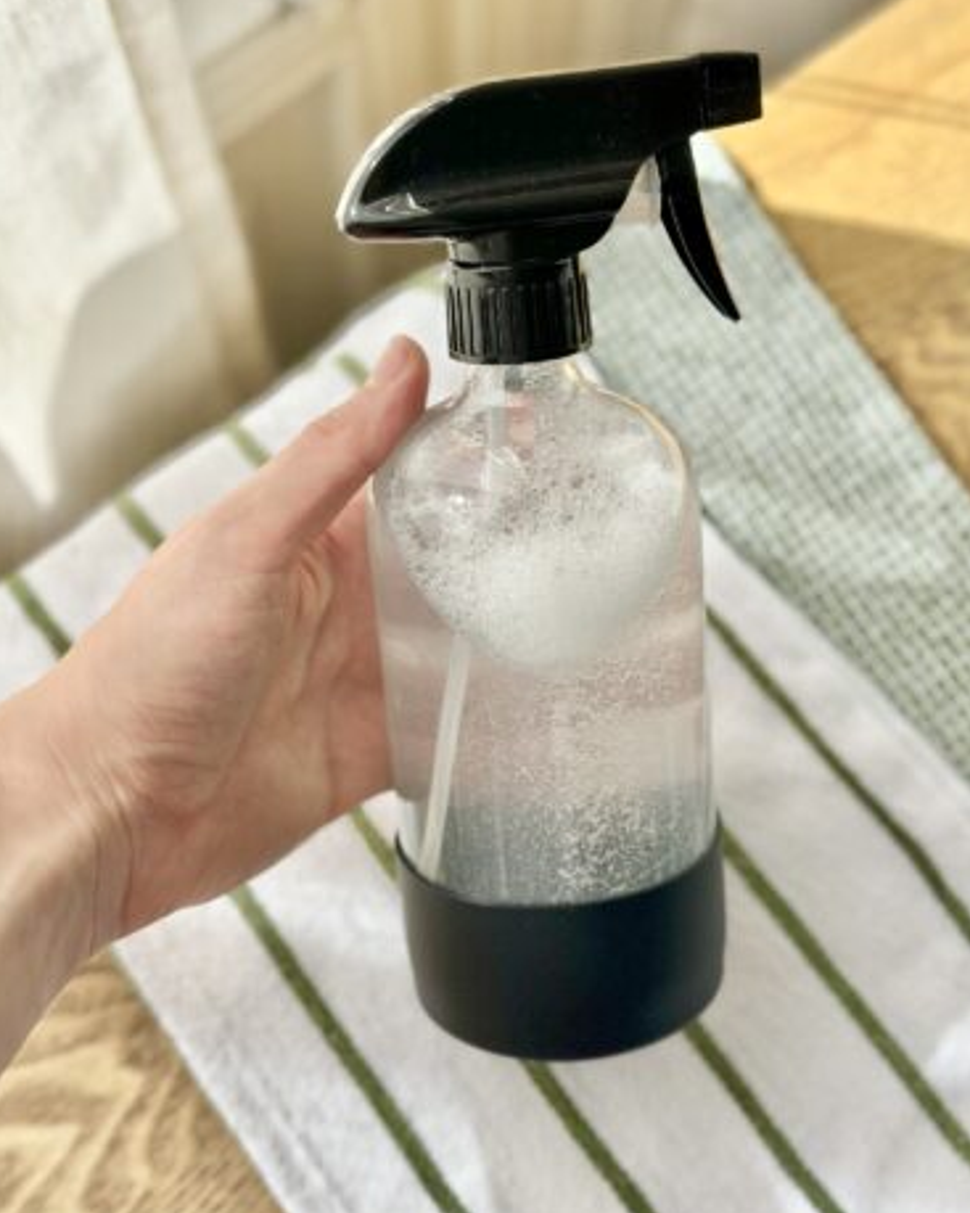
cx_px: 480
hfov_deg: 29.7
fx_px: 1831
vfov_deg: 36.6
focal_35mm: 51
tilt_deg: -73.4
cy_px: 558
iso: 80
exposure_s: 1/1639
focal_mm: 6.86
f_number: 1.78
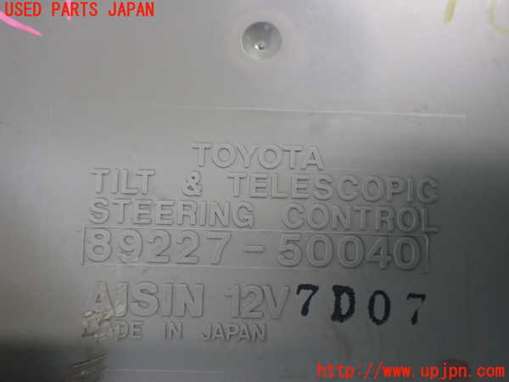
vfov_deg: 46.8
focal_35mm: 30
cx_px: 254
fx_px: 441
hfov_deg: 60.0
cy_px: 191
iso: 800
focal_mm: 5.4
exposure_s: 1/80
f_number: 2.3
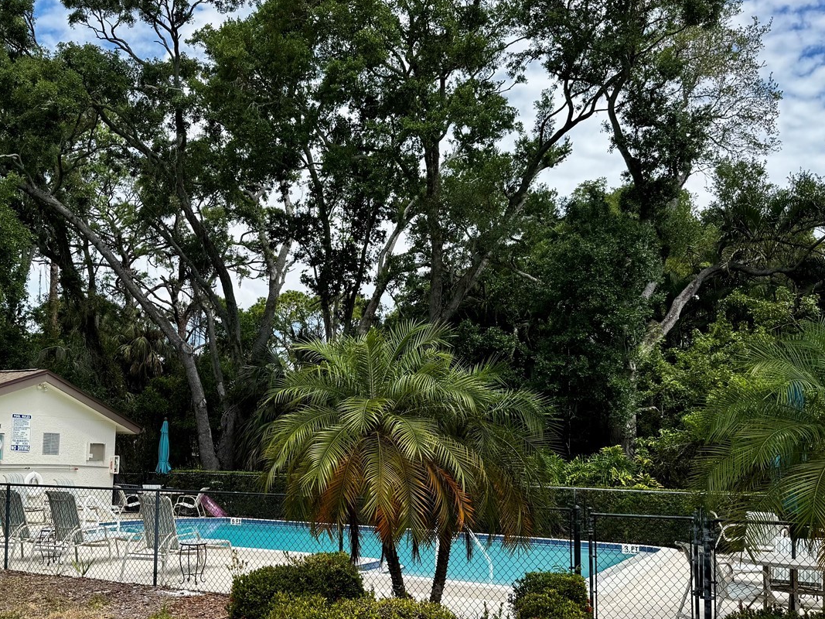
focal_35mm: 36
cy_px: 385
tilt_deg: +4.4
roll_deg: -2.1
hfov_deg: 50.9
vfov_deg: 39.4
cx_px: 317
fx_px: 858
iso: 80
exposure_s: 1/2105
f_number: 1.78
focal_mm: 6.76
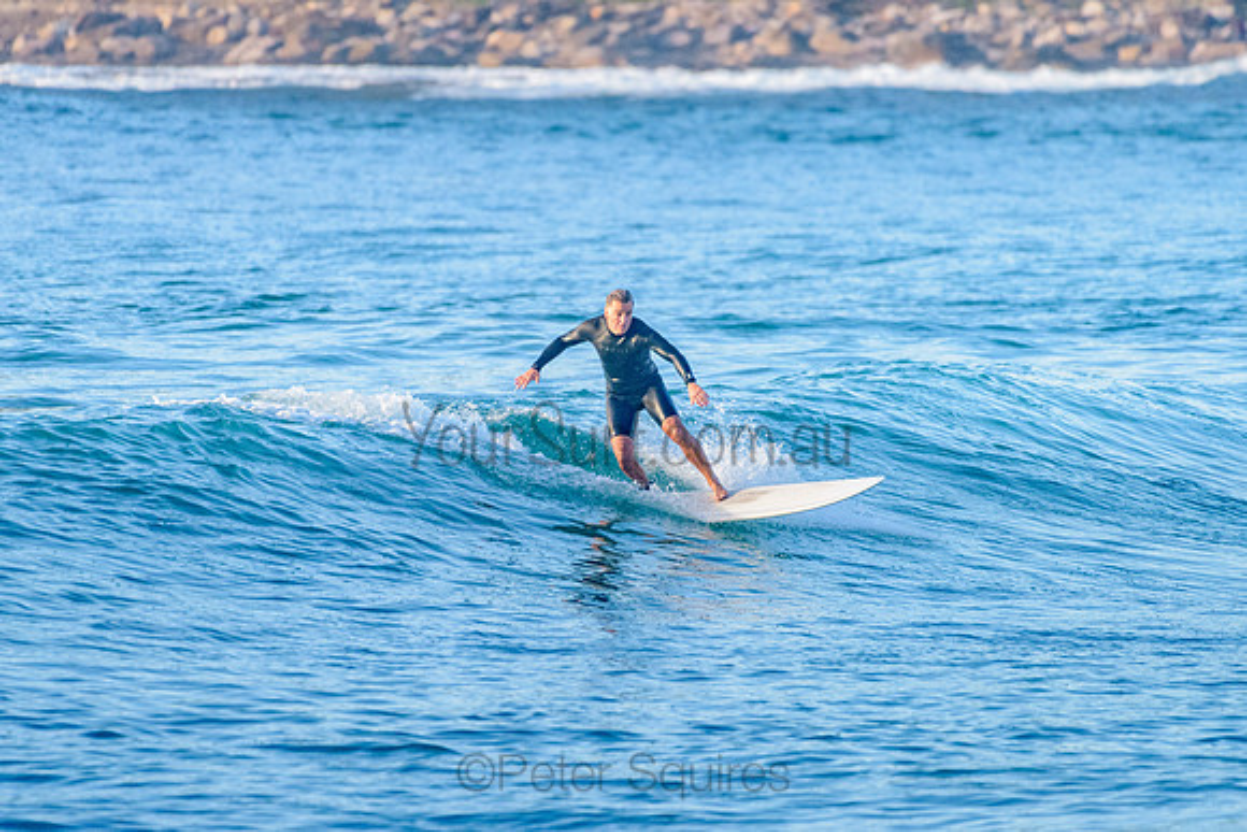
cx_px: 602
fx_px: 21212
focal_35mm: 612
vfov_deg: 2.2
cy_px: 399
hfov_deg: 3.4
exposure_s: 1/2000
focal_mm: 500
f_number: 5.6
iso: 2000
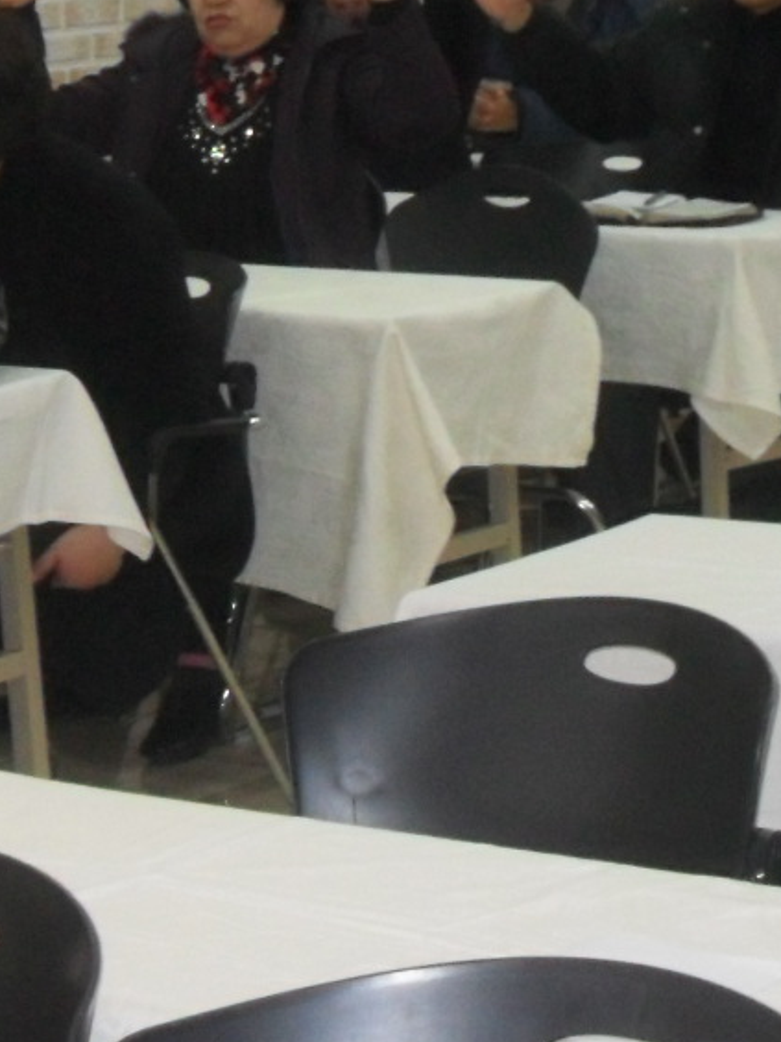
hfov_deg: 11.5
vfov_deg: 15.5
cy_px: 281
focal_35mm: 127
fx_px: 3820
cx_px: 816
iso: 200
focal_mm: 6.2
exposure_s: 1/45
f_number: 2.8
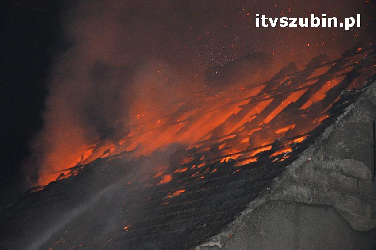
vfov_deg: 13.0
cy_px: 125
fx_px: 1096
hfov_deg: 19.5
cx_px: 188
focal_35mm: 105
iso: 2500
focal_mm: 70
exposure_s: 1/60
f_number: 5.6
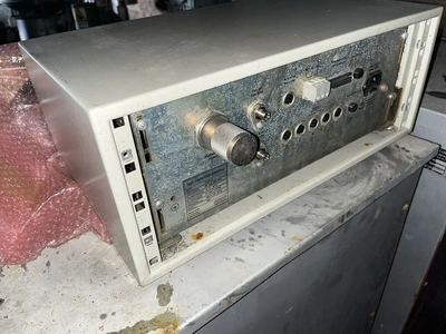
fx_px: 335
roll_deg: +2.6
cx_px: 223
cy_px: 167
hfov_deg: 67.3
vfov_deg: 53.1
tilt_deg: -31.3
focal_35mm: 26
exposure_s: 1/46
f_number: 1.6
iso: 40
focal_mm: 5.1
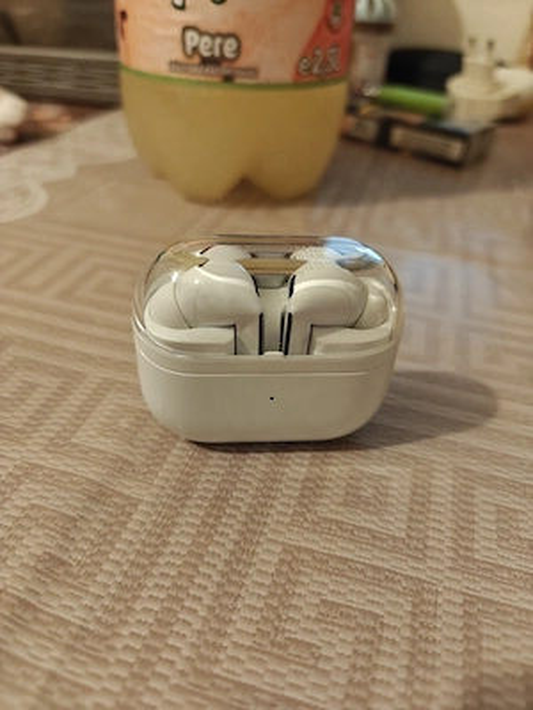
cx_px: 266
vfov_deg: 73.9
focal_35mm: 23
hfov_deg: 58.9
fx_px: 472
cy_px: 355
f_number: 1.6
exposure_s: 1/50
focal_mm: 6.06
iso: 640
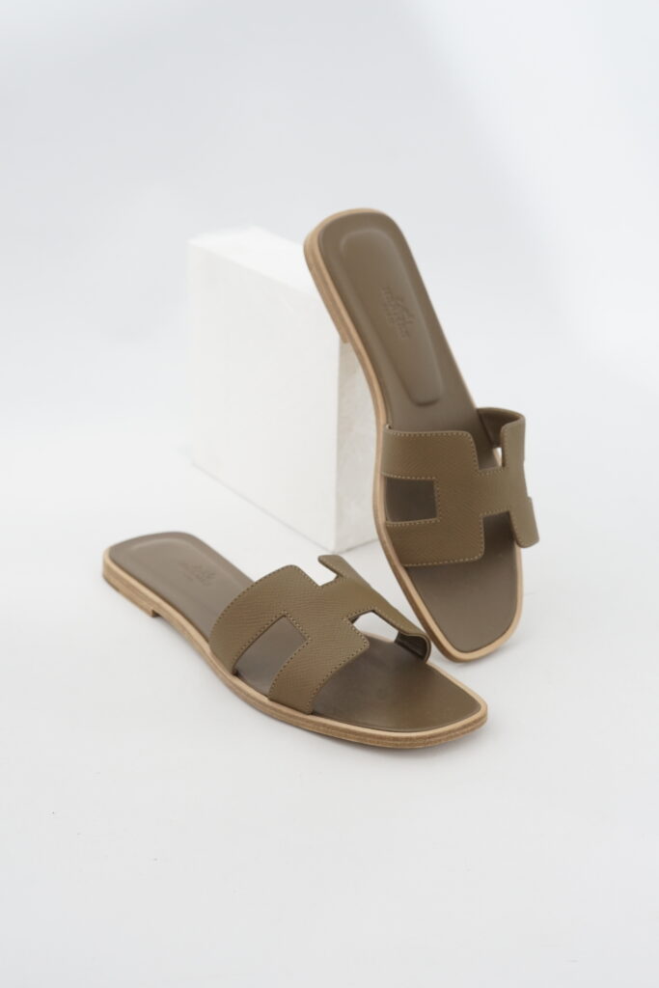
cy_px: 494
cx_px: 330
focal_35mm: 50
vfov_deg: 39.6
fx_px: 1372
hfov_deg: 27.0
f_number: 6.3
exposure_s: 1/15
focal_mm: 50
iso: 640
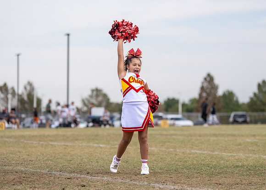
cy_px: 94
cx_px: 140
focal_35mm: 143
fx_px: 1078
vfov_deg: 10.1
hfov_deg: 14.1
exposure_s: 1/1600
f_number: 2.8
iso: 160
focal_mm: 125
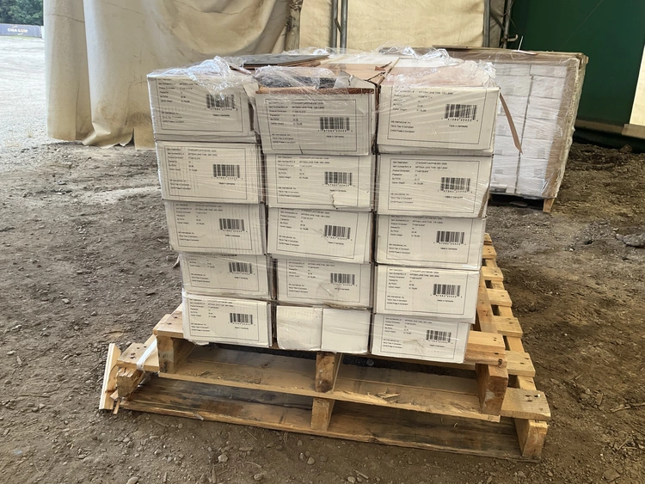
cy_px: 242
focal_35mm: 29
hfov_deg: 61.6
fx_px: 541
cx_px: 322
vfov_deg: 48.3
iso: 32
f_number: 1.8
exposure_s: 1/122
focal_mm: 3
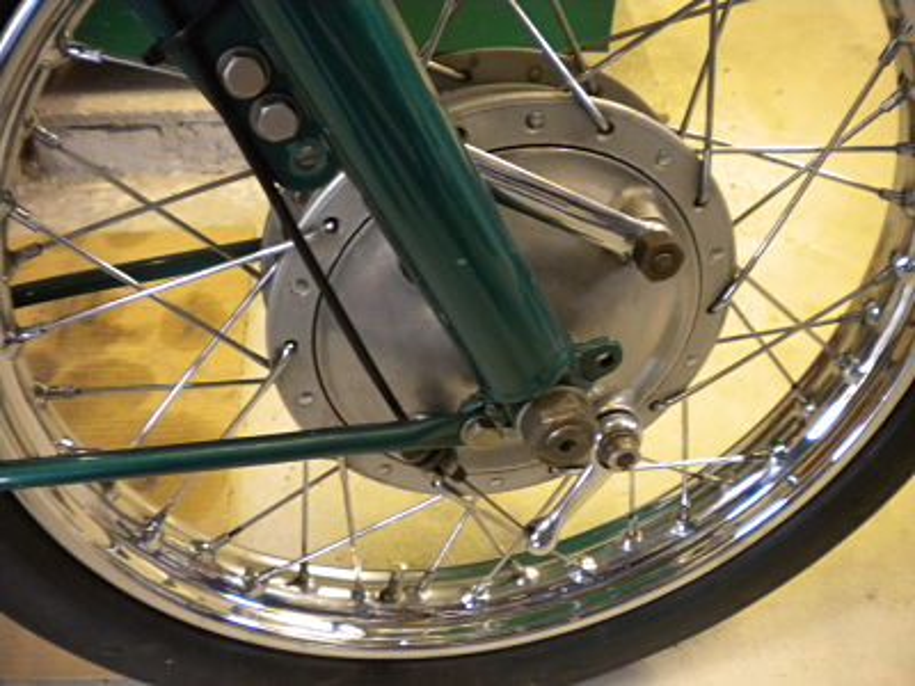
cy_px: 343
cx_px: 458
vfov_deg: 40.7
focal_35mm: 35
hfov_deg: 52.6
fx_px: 925
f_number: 3.1
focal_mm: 6.3
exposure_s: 1/8.8
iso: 419
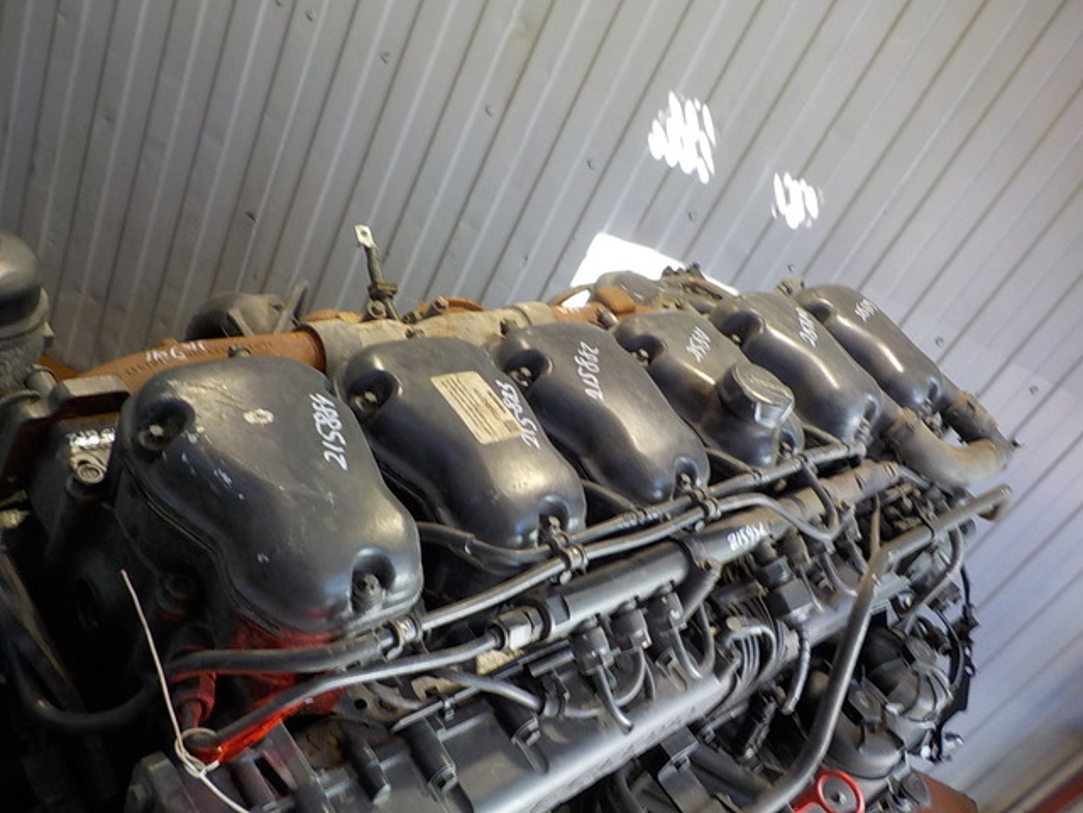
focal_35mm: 30
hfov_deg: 60.0
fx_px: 939
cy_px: 406
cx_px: 542
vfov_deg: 46.8
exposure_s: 1/30
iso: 160
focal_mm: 4.1
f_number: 3.3
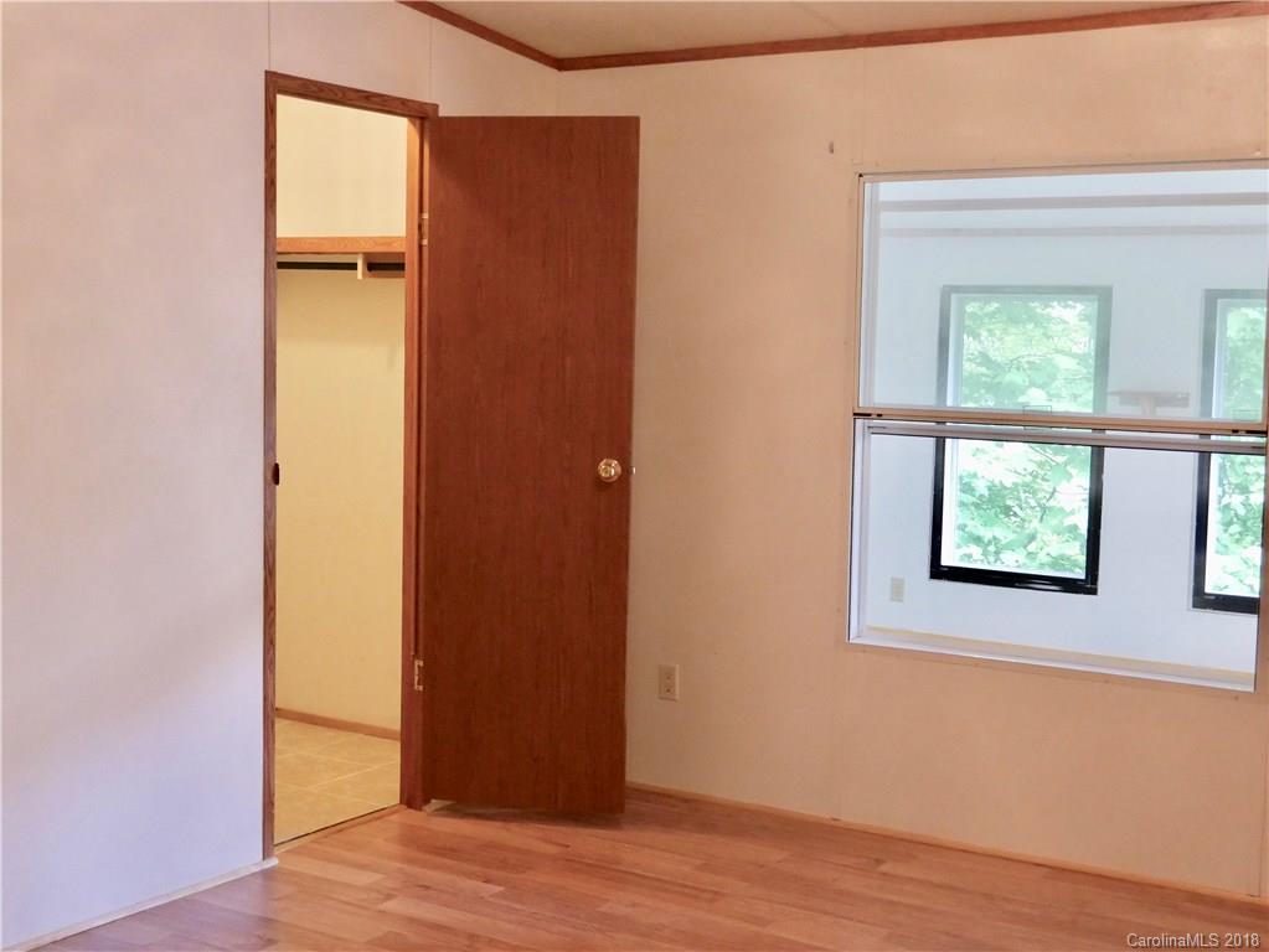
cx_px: 634
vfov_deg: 30.3
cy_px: 476
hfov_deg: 39.6
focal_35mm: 48
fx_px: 1760
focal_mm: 24
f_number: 5.2
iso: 3200
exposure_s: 1/80
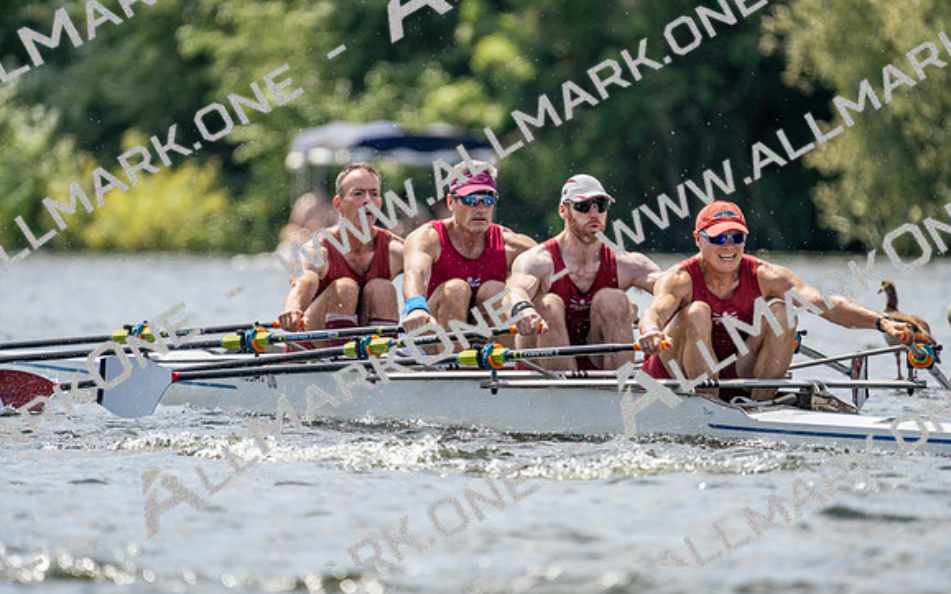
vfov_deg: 2.1
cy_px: 284
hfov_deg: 3.4
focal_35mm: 614
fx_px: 15910
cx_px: 476
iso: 500
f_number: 6.3
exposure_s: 1/2000
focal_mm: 600
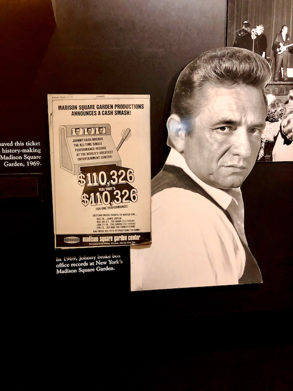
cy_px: 196
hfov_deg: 49.7
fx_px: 316
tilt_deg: -7.5
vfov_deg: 63.4
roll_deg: -0.2
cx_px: 146
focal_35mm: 28
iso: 50
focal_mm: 4
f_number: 1.8
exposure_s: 1/15
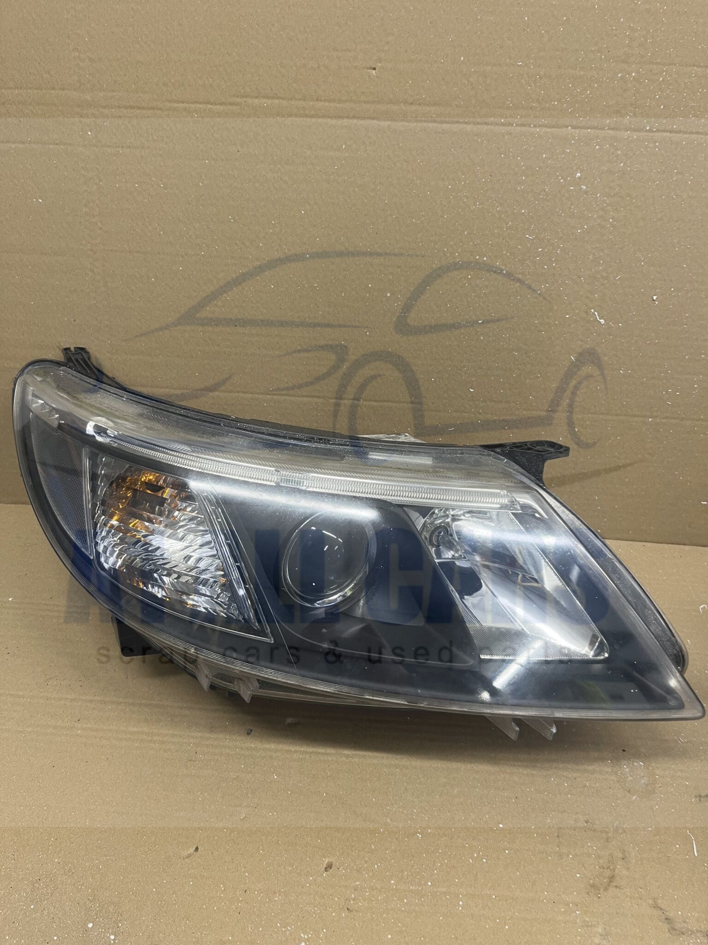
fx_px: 709
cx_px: 354
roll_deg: +0.8
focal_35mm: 26
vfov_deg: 67.3
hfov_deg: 53.1
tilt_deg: -33.8
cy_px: 472
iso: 100
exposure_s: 1/50
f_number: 1.6
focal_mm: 5.1
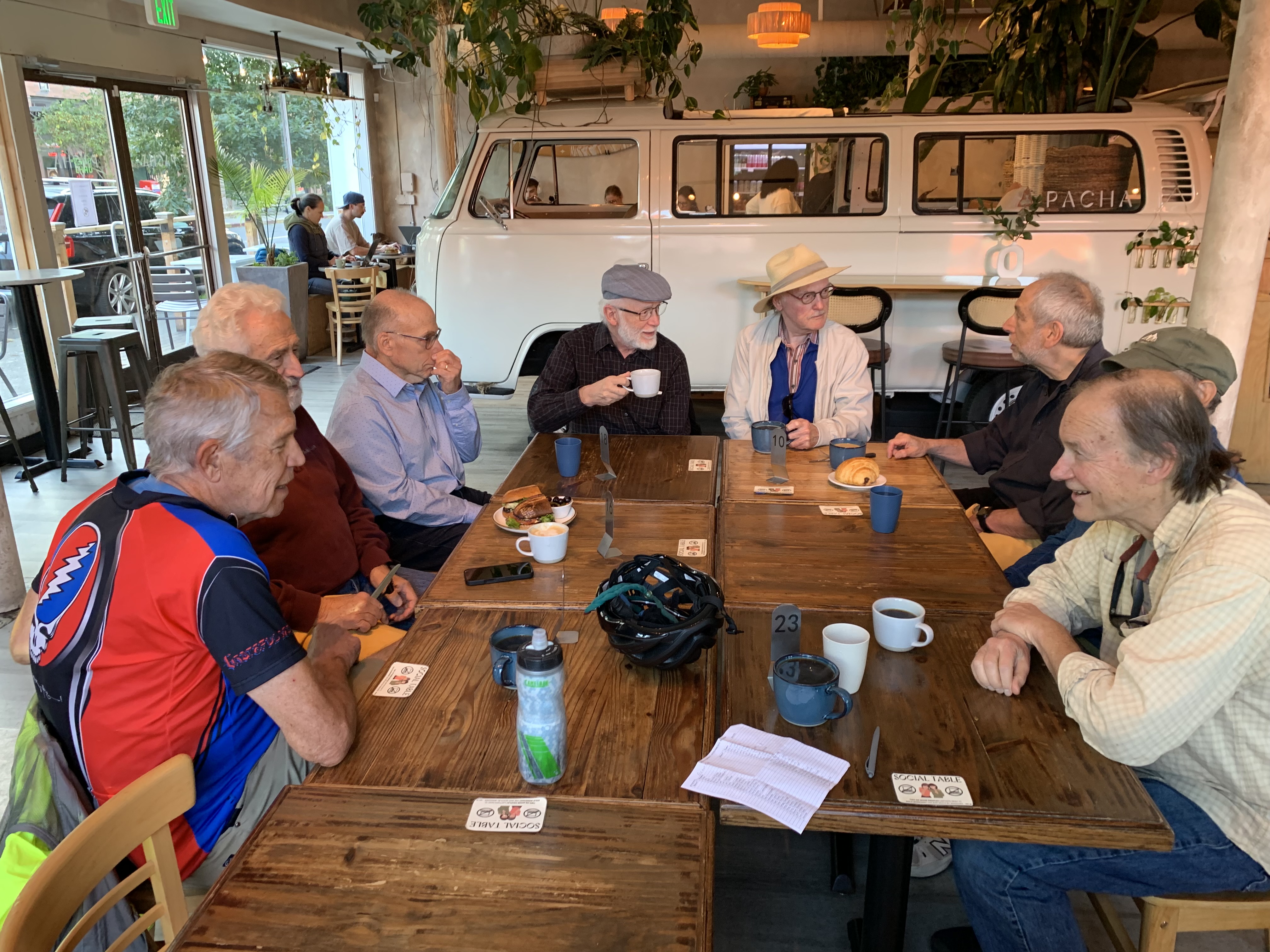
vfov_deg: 53.1
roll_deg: +0.0
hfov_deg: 67.3
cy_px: 476
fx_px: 954
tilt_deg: -19.1
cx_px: 635
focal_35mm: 26
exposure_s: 1/60
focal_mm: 4.25
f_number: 1.8
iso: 125
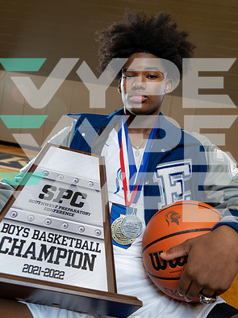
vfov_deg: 55.2
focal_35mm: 33
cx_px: 119
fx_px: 302
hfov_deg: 43.0
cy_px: 141
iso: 400
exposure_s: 1/125
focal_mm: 30
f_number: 4
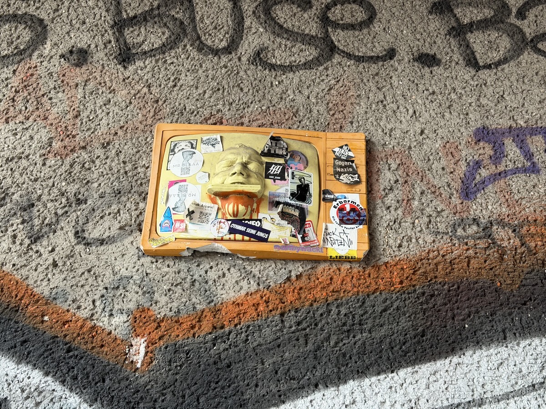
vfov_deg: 30.3
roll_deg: -1.3
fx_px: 757
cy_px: 204
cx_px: 273
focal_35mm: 48
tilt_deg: +30.6
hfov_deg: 39.7
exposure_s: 1/60
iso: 160
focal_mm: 6.76
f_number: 1.78
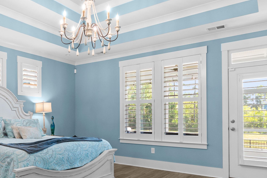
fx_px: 222
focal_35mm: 30
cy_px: 116
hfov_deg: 58.4
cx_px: 64
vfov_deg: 43.1
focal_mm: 11
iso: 100
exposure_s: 1/6
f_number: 4.8
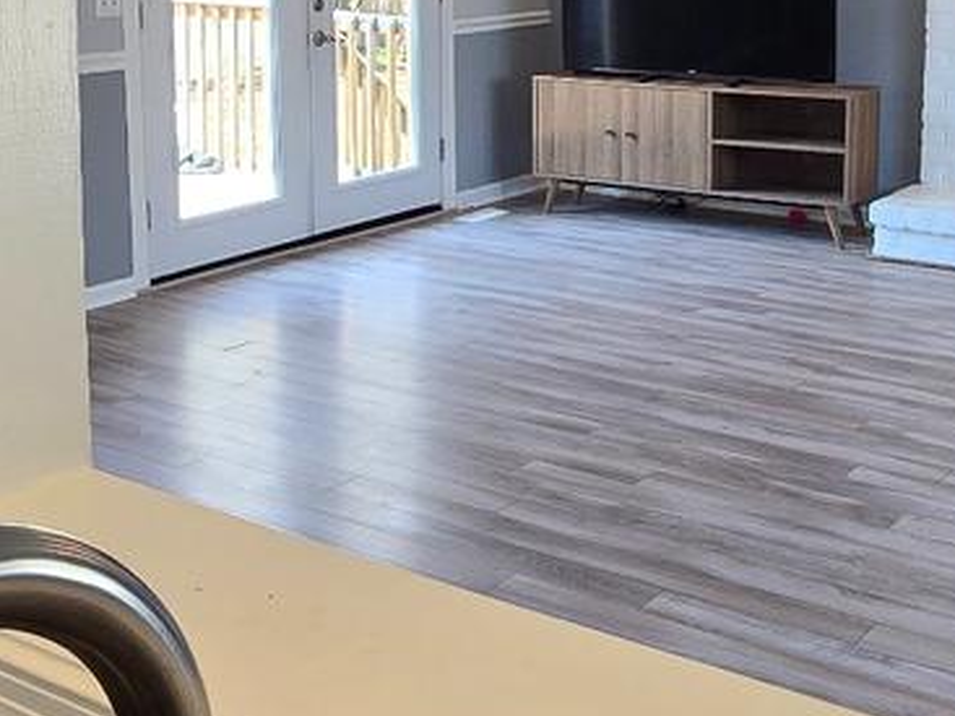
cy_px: 102
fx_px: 1407
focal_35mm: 51
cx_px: 536
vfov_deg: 27.7
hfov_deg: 37.4
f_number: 2.2
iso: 80
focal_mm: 2.2
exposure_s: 1/60
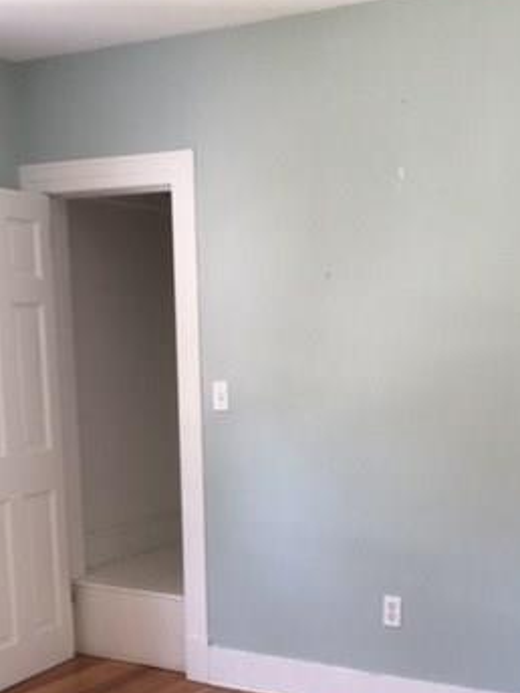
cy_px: 554
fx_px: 1082
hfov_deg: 27.0
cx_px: 288
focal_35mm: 54
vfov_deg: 34.5
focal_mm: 4.15
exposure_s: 1/30
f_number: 2.2
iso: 64
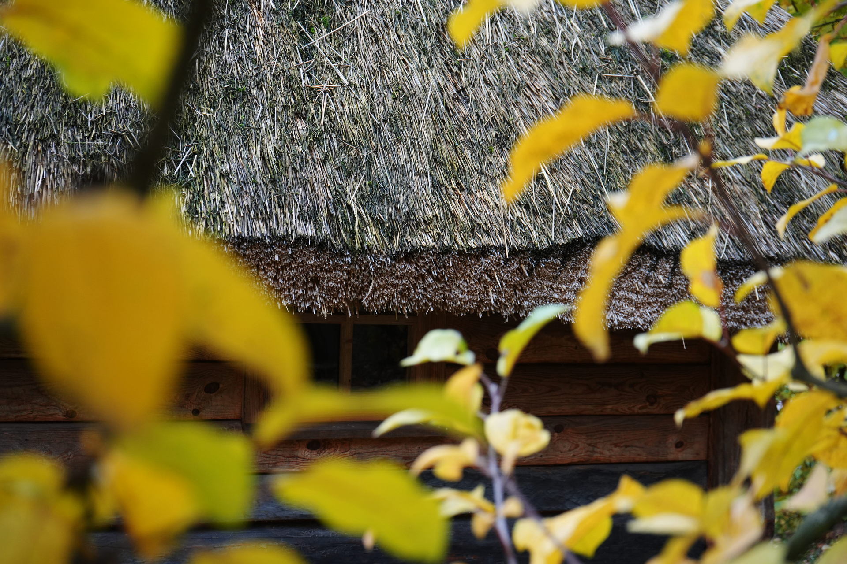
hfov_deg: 31.4
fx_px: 1506
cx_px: 424
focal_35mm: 64
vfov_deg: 21.2
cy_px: 282
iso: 1000
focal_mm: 64
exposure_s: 1/160
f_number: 6.3
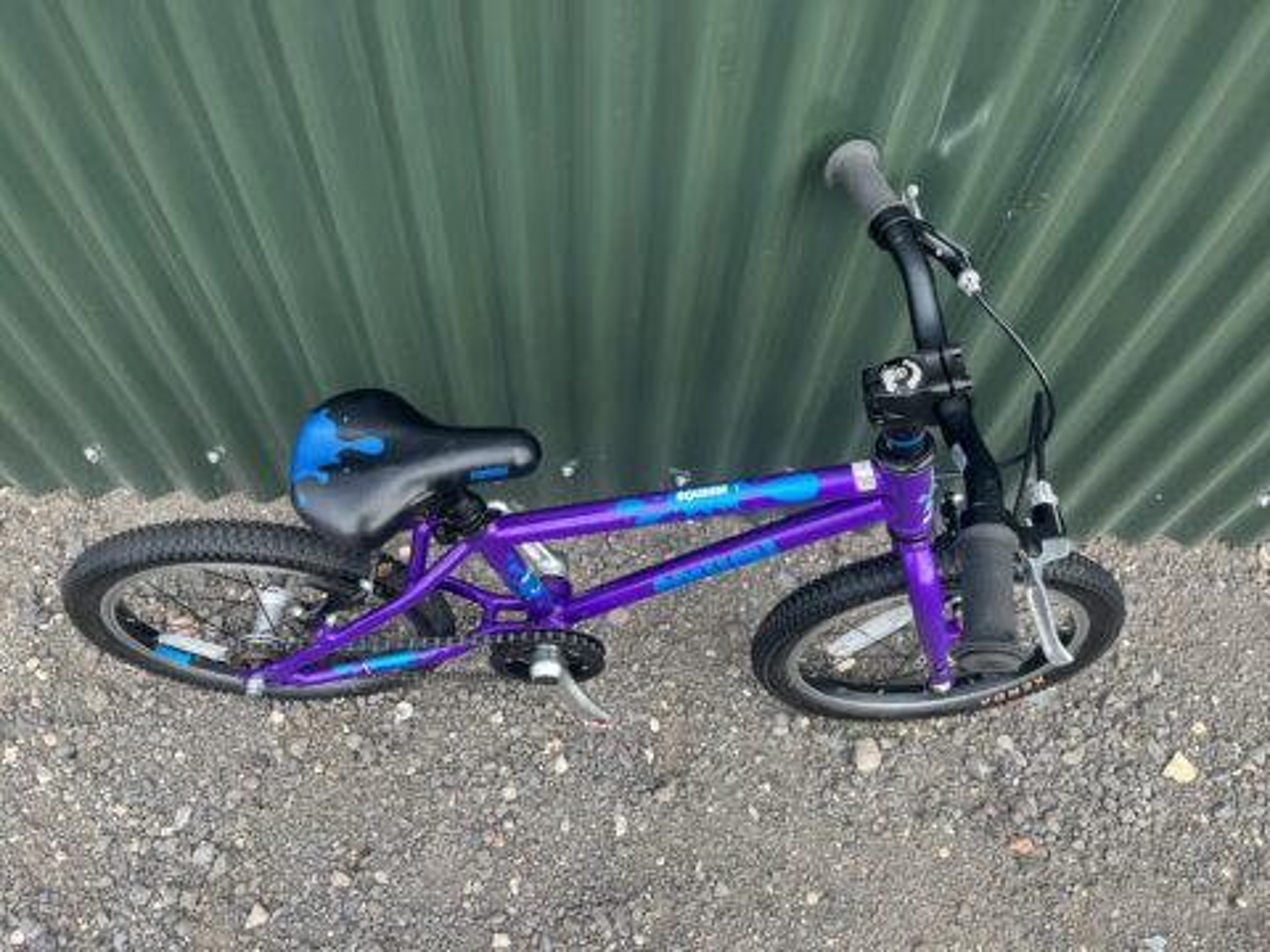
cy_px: 476
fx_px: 954
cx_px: 635
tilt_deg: -59.9
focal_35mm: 26
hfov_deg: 67.3
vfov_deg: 53.1
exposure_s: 1/415
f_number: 1.6
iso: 50
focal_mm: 5.1
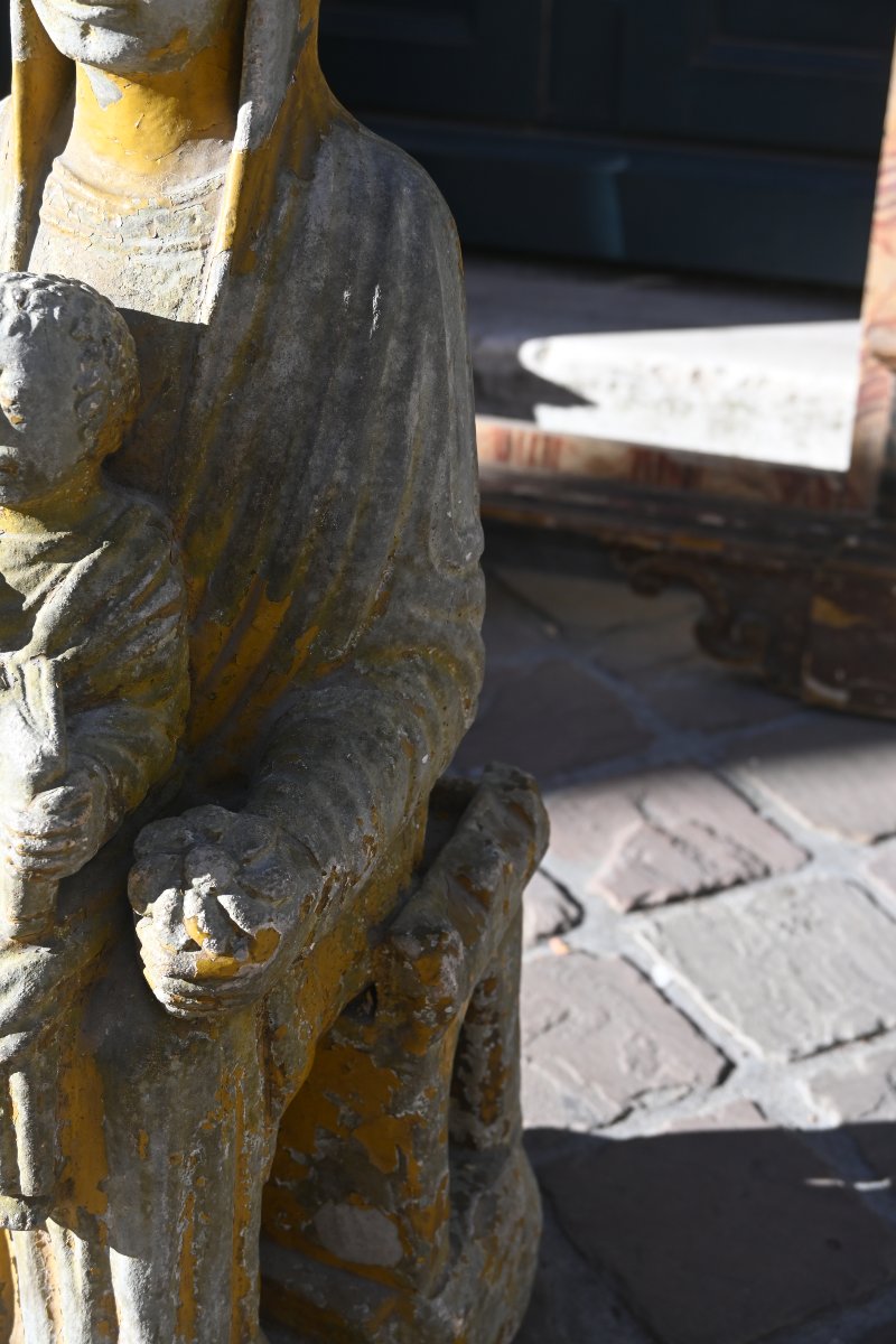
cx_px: 448
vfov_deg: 35.1
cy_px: 672
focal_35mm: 57
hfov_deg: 23.8
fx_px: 2128
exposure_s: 1/250
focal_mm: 38
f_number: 5.6
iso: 140
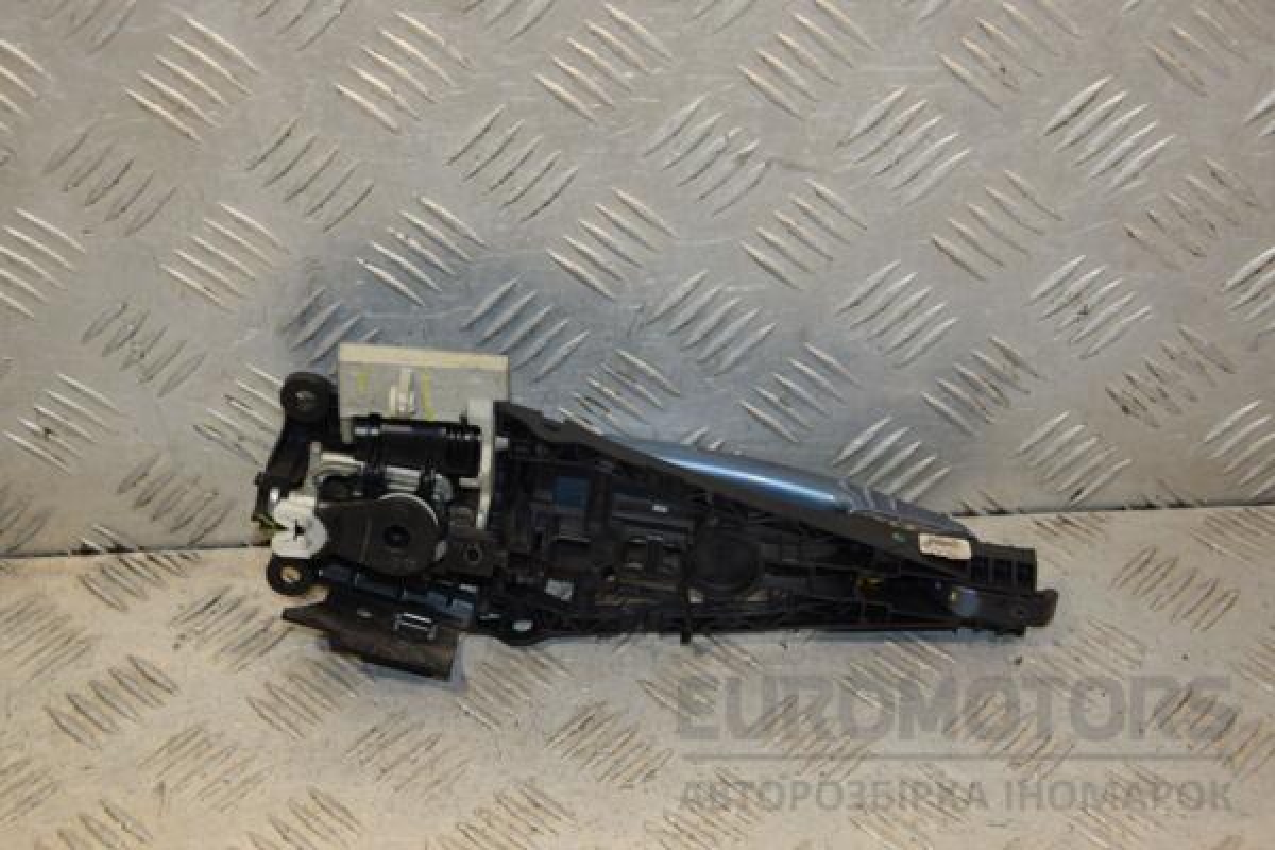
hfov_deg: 29.9
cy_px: 425
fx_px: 2390
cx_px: 638
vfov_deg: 20.2
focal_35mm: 68
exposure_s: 1/200
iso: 800
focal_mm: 45
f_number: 5.6
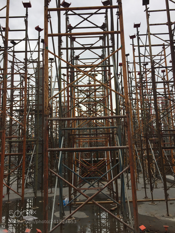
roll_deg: +3.0
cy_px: 116
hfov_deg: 48.2
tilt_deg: +11.2
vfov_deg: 61.7
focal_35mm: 29
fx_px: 195
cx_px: 88
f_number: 2.2
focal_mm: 4.15
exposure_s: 1/507
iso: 32
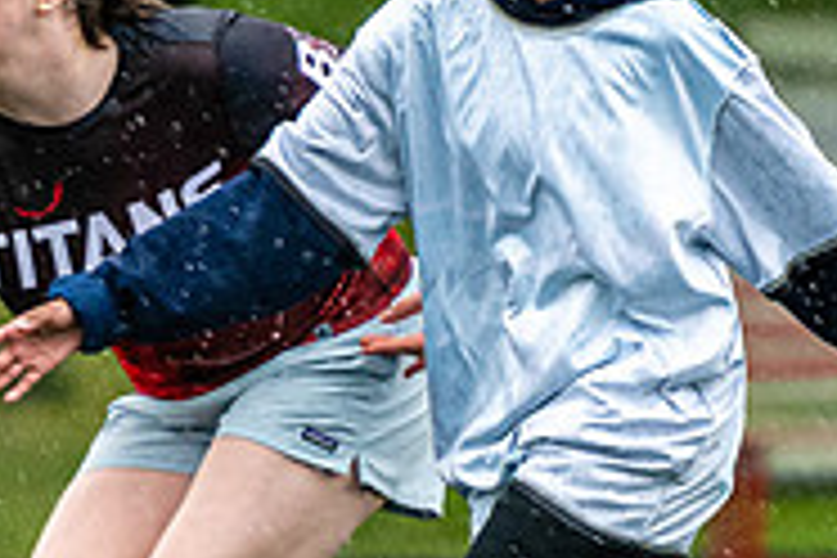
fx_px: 31176
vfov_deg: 1.0
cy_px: 337
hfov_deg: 1.5
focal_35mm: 1341
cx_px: 433
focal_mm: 200
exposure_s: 1/1000
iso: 1250
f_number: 3.2
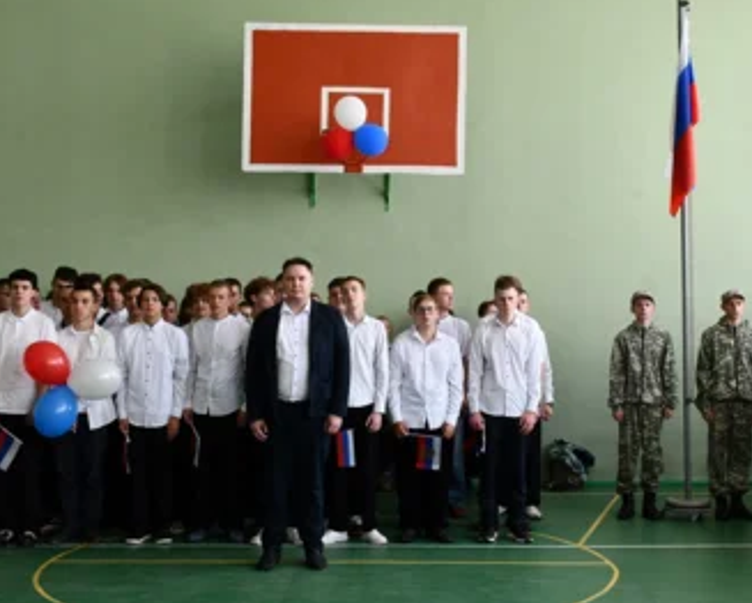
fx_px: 869
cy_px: 300
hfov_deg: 46.6
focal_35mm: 39
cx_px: 310
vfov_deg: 38.3
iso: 640
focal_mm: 23
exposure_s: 1/200
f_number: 7.1
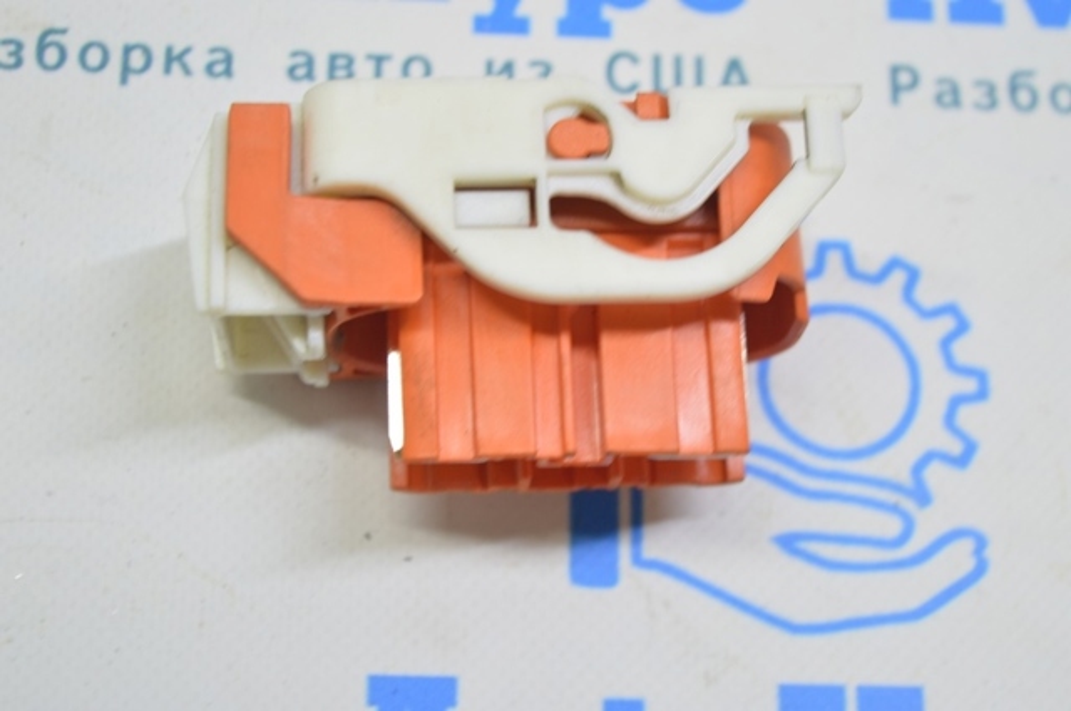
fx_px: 2050
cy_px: 356
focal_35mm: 69
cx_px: 536
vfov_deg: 19.7
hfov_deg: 29.3
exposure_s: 1/20
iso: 400
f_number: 5.6
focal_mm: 46
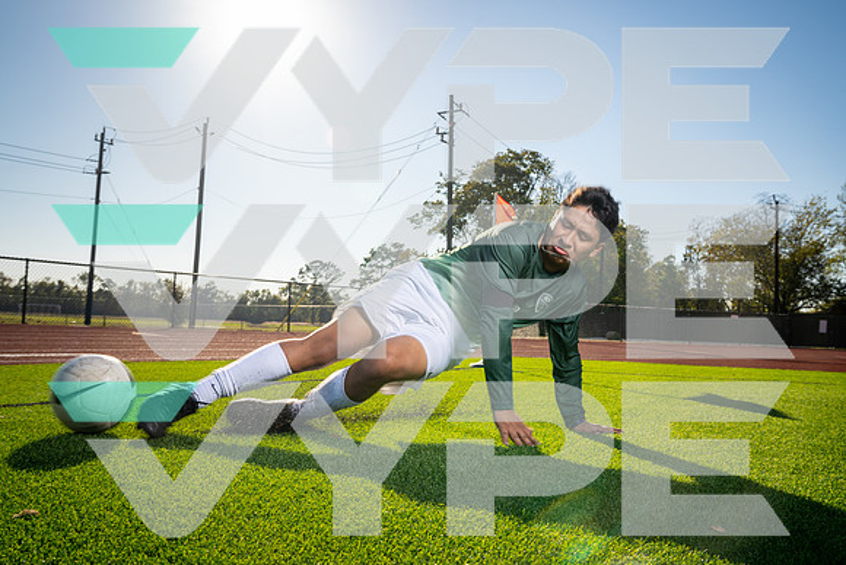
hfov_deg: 57.2
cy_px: 282
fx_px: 776
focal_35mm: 33
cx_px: 423
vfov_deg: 40.0
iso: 100
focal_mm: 33
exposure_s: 1/250
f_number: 8
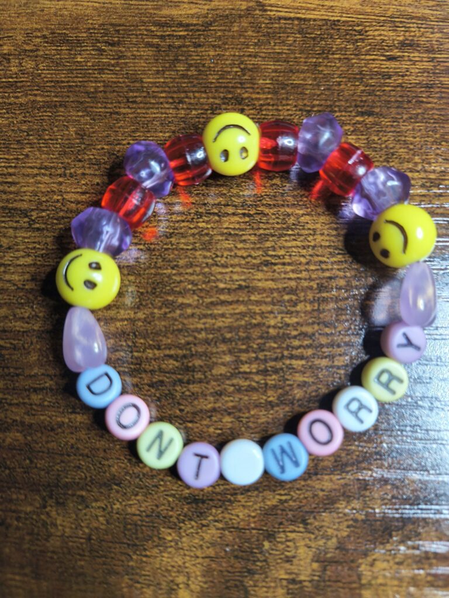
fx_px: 432
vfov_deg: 69.4
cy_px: 299
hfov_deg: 54.9
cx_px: 224
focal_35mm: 25
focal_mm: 4.68
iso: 693
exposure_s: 1/60
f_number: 1.7
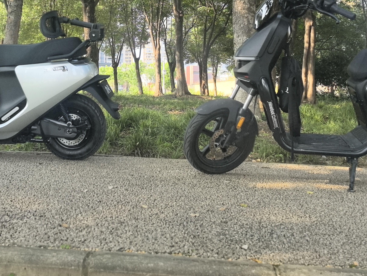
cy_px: 48
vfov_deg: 30.6
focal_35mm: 46
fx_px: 488
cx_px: 141
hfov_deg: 41.0
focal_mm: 6.98
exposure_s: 1/500
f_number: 2
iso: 50
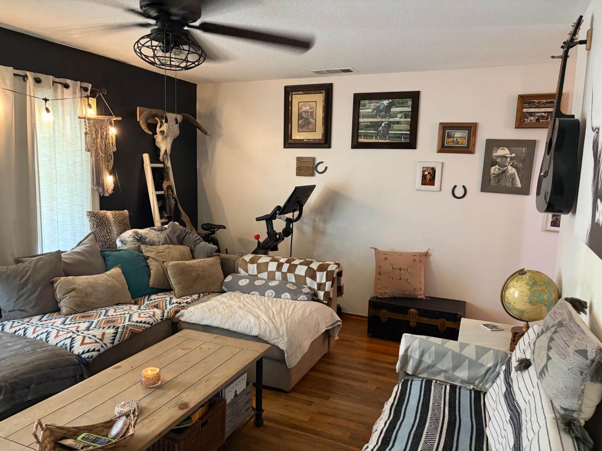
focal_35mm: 26
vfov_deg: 53.1
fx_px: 452
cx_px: 301
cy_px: 226
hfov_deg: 67.3
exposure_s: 1/40
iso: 500
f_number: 1.6
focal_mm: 5.96
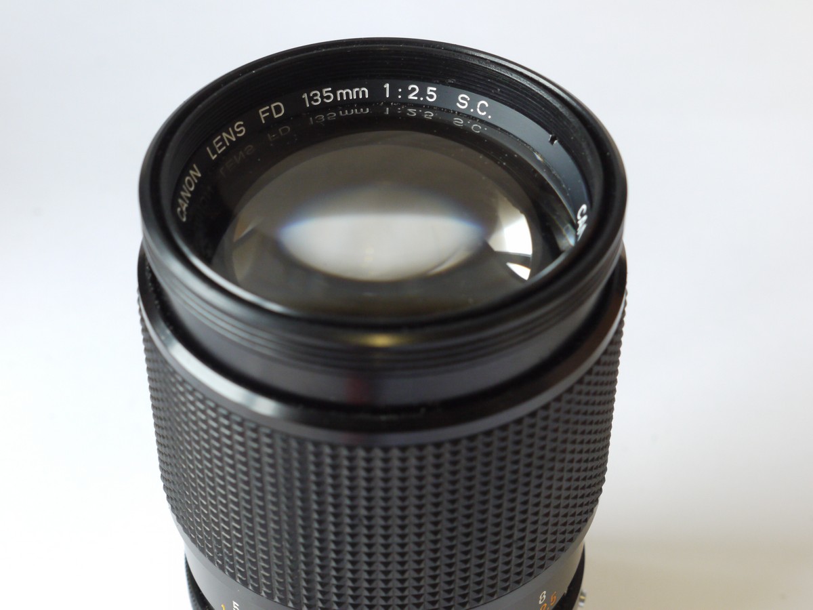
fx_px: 1879
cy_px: 305
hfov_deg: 24.4
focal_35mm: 80
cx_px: 406
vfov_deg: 18.4
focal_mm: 40
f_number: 8
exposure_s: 1/30
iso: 800
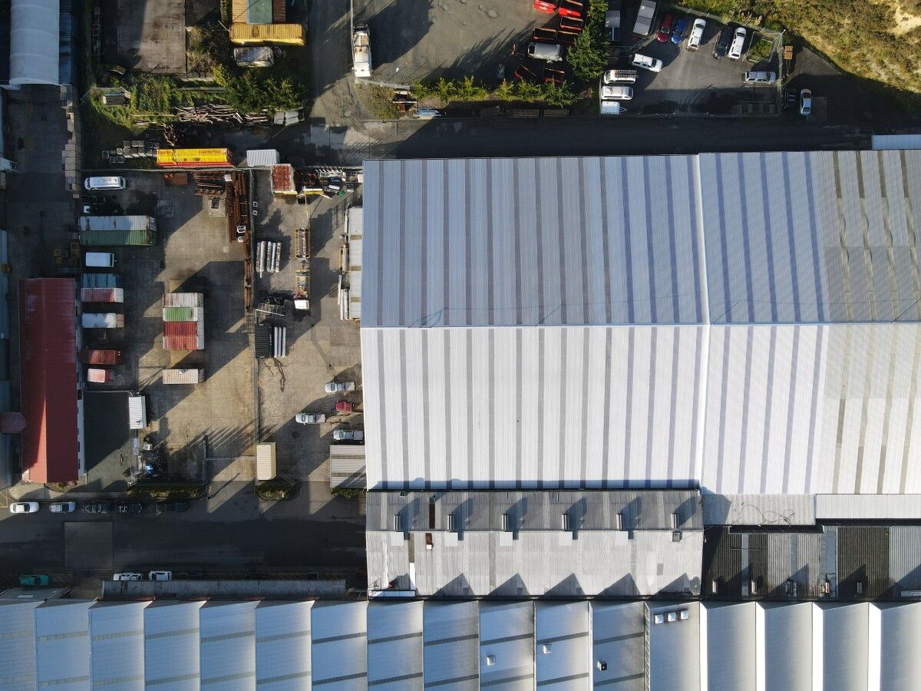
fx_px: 639
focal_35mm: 24
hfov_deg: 71.6
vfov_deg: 56.8
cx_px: 460
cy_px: 346
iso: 100
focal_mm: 4.5
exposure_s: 1/320
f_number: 2.8
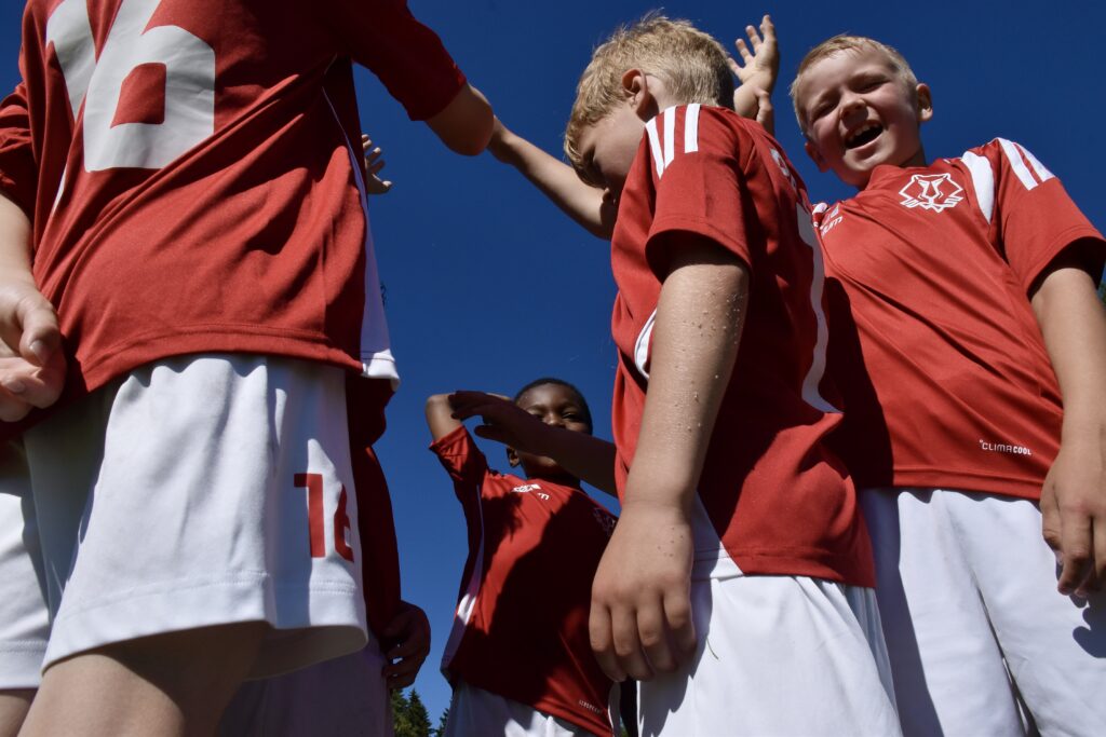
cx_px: 553
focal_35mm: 27
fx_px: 830
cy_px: 368
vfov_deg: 47.9
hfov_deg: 67.4
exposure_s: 1/800
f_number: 14
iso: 400
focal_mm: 18
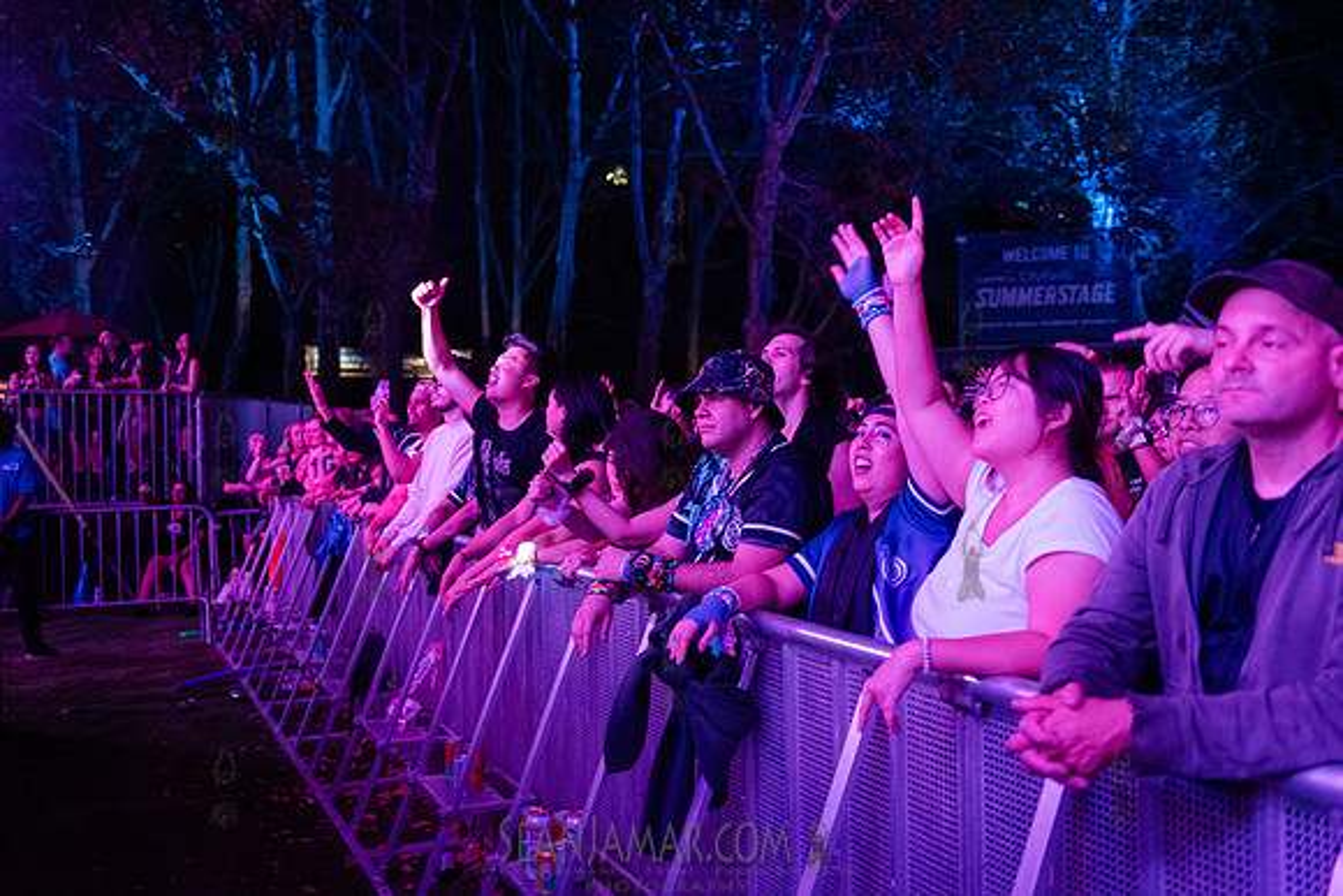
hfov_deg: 58.7
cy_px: 448
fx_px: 1194
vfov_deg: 41.1
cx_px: 672
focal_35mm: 32
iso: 6400
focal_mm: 32
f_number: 2.8
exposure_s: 1/125
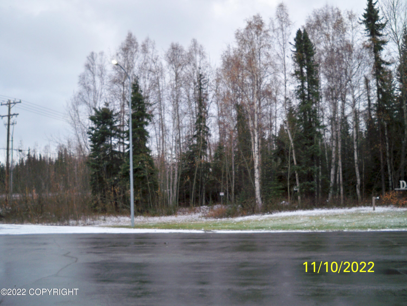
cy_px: 153
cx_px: 204
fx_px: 412
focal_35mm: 35
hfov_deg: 52.6
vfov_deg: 40.7
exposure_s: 1/320
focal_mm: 6.3
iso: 160
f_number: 3.1
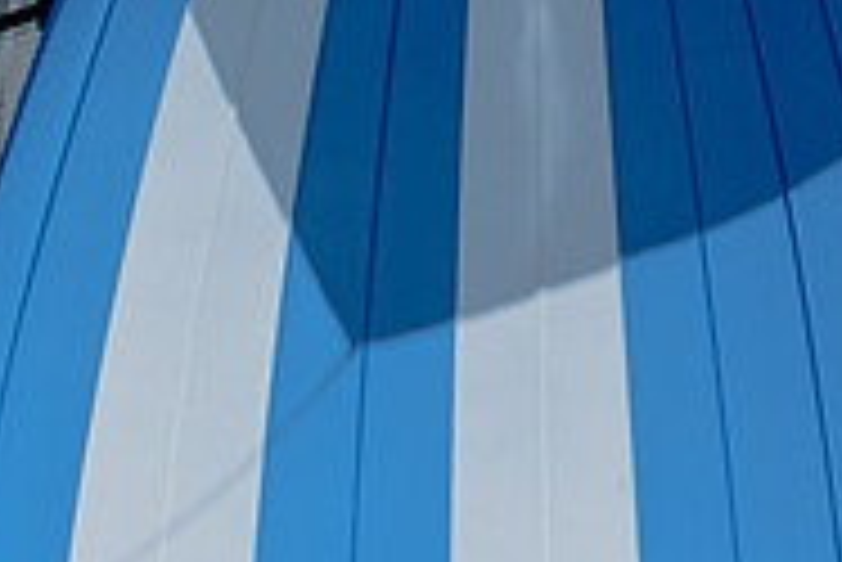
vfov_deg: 0.8
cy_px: 810
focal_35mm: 1736
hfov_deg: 1.2
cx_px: -533
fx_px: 40633
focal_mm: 340
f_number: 5.6
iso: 200
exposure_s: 1/2000
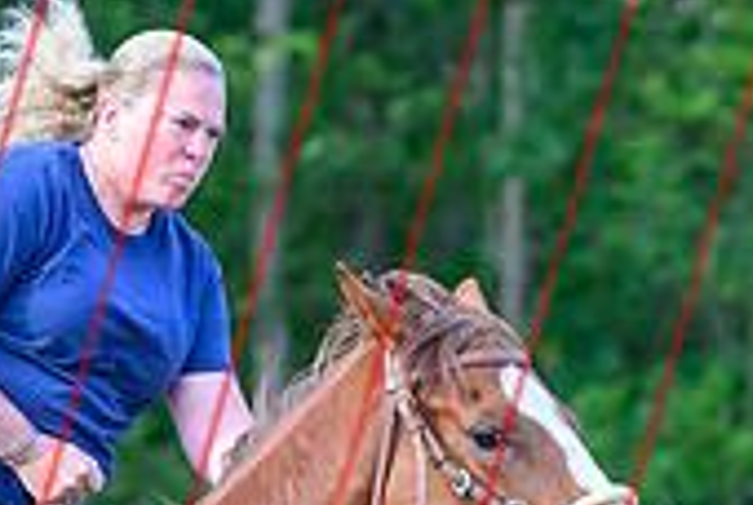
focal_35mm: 648
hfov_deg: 3.2
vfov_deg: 2.1
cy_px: 838
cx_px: 54
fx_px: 13578
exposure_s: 1/2500
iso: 1600
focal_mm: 115
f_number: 2.8
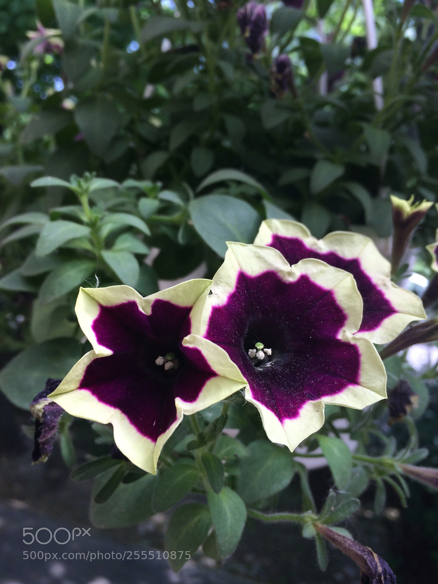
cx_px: 219
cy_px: 292
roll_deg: -3.5
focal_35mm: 29
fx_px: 489
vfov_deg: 61.7
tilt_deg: -8.9
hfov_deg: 48.2
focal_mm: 4.15
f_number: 2.2
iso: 32
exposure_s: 1/277
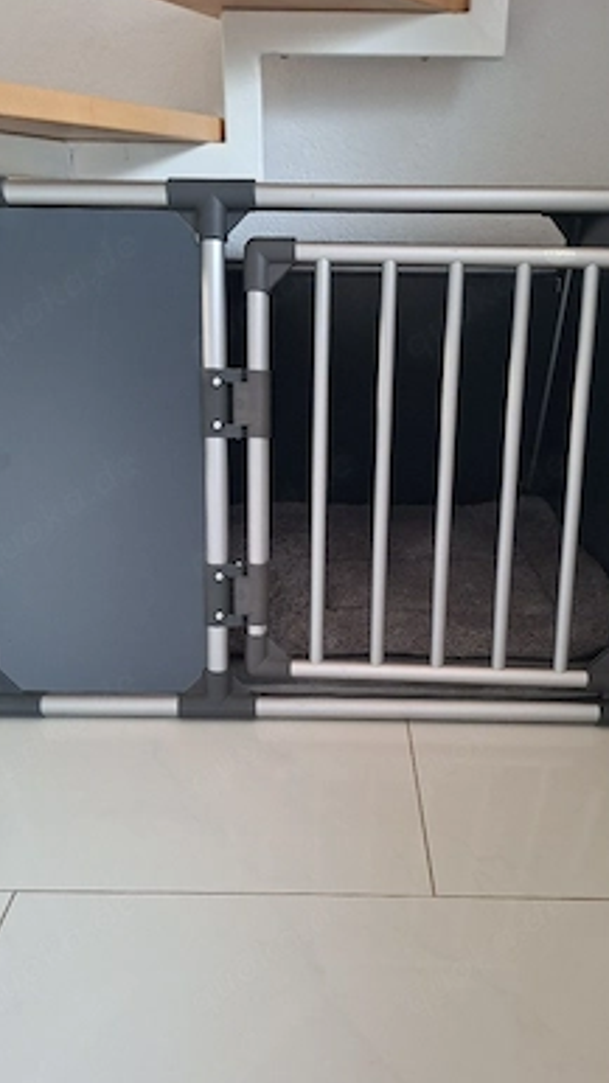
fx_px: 747
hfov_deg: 44.3
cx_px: 331
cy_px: 544
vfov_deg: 71.9
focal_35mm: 26
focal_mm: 5.54
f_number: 1.8
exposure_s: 1/25
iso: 500
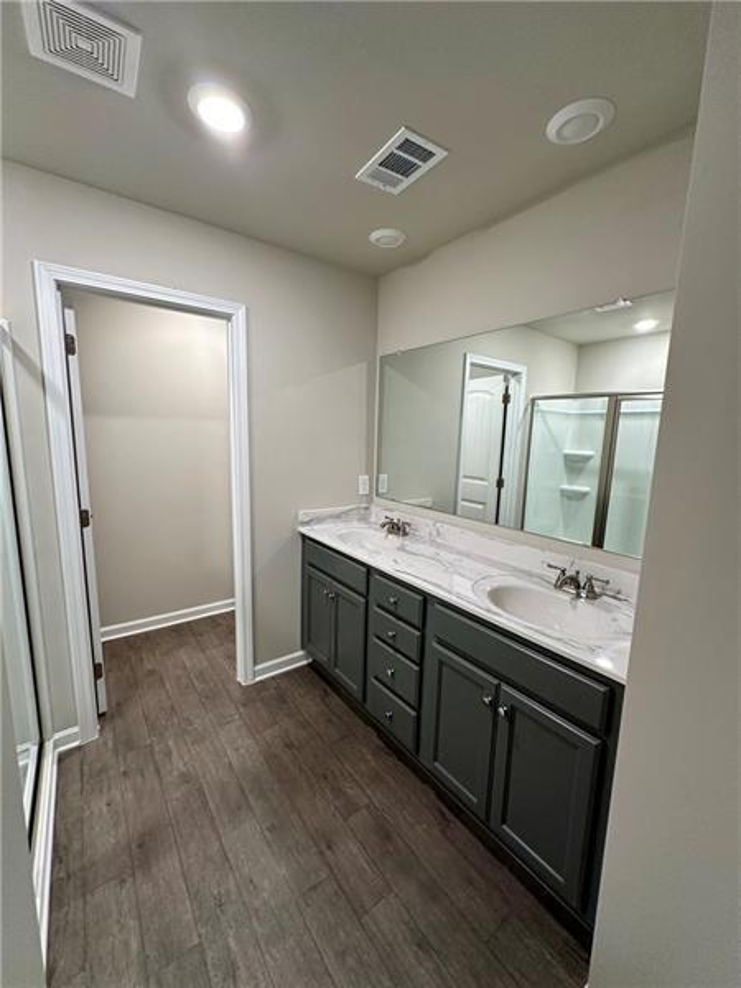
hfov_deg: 85.7
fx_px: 400
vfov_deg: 102.1
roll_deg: -1.6
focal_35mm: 14
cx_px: 370
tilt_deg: -8.3
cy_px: 494
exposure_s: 1/60
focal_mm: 2.22
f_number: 2.2
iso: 200
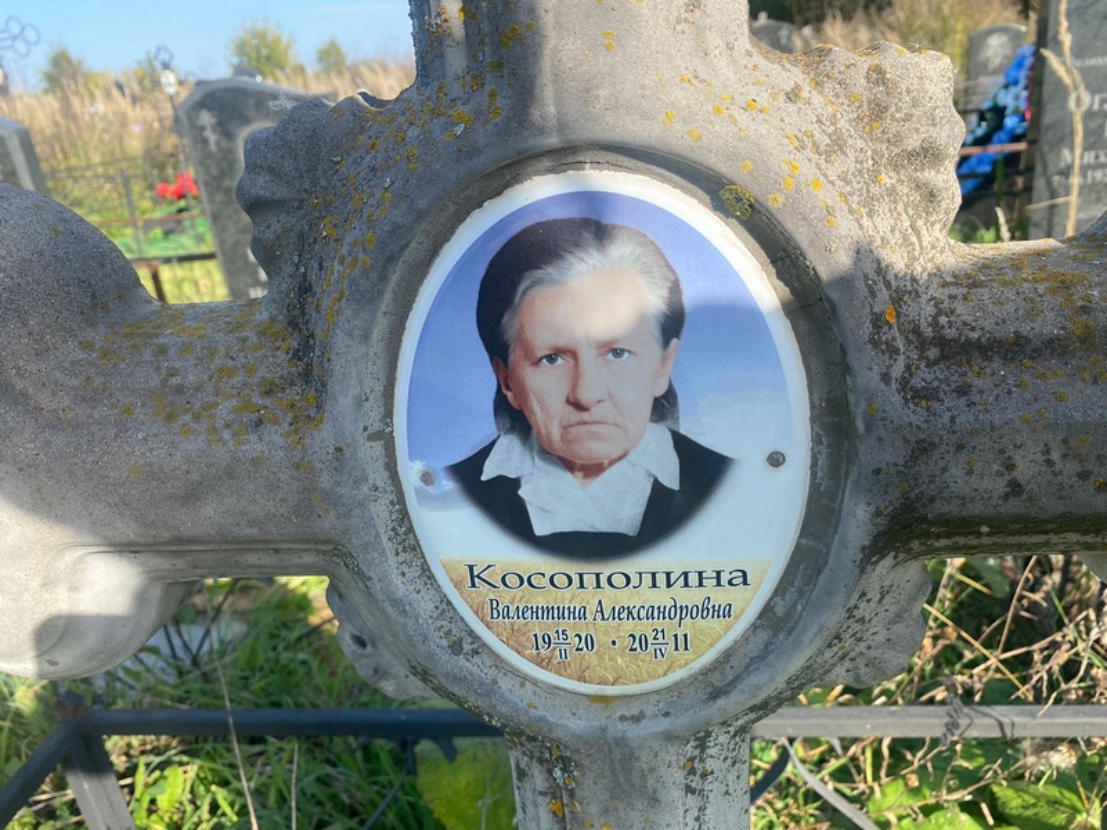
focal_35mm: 26
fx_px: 831
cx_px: 554
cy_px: 415
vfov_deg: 53.1
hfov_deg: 67.3
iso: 32
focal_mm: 4.25
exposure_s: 1/990
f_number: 1.8
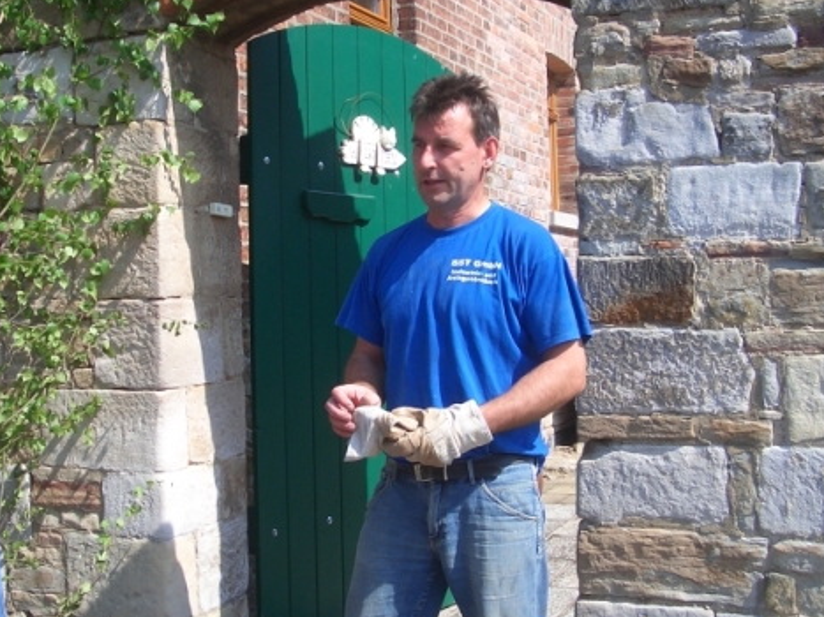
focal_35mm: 48
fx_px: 1142
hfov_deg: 39.5
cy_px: 277
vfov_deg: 30.2
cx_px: 328
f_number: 4.3
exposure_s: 1/400
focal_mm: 5.8
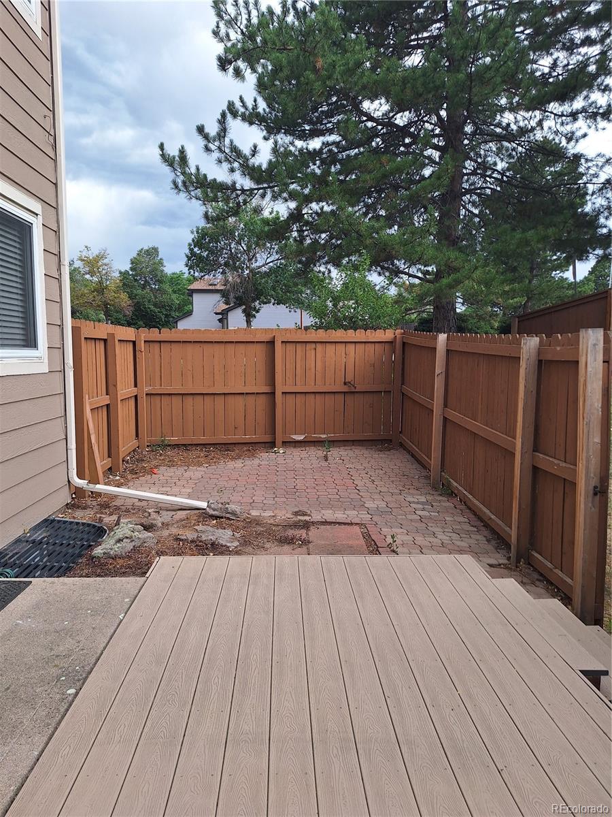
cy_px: 408
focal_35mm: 23
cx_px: 306
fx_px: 542
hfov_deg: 58.9
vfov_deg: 73.9
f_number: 1.8
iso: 40
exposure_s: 1/328
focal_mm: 5.54
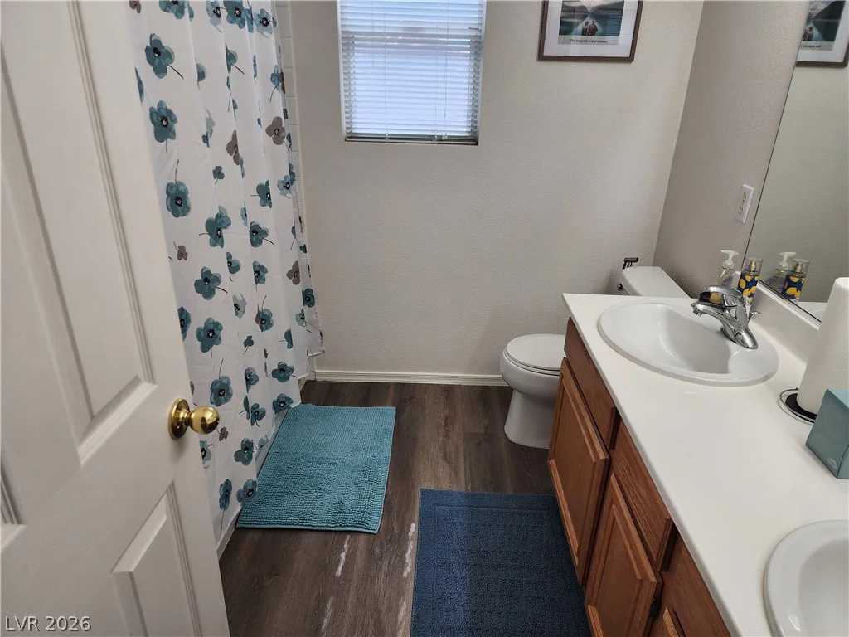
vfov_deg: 58.9
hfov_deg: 73.9
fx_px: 564
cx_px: 424
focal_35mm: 23
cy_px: 318
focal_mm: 6.4
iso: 64
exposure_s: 1/120
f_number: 1.8
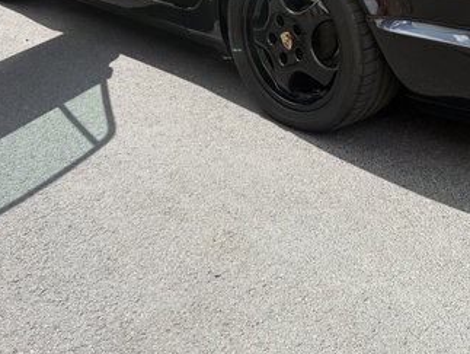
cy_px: -42
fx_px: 775
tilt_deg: -14.1
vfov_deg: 23.9
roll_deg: +3.7
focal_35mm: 57
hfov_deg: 33.7
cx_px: 249
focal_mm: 6.76
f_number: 1.78
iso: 80
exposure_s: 1/2110
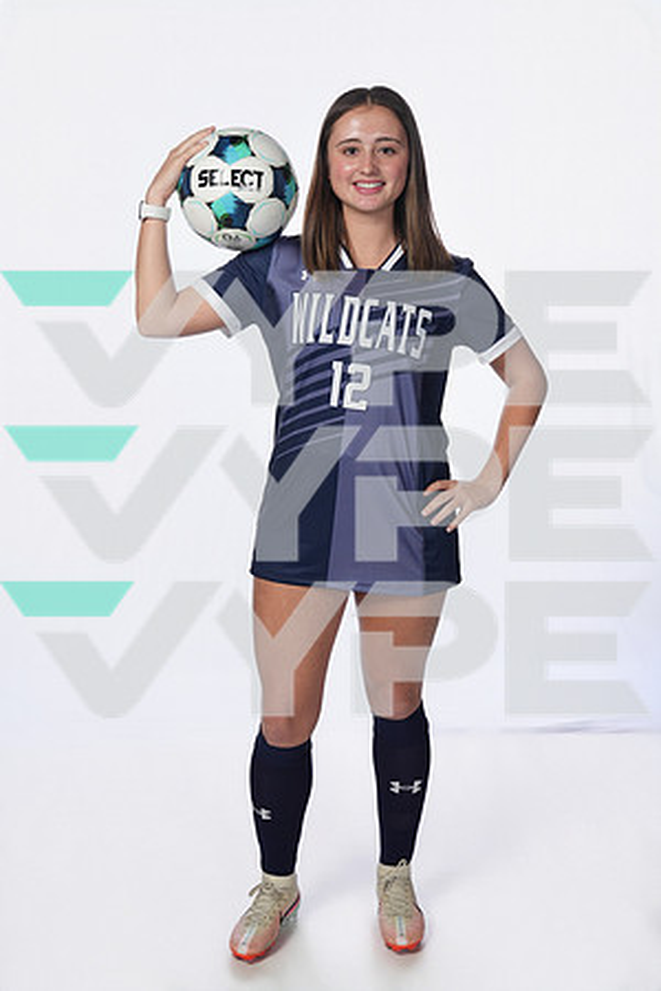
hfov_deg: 27.0
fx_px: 1377
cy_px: 496
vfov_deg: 39.6
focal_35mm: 50
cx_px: 330
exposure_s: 1/250
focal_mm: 50
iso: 800
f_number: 8
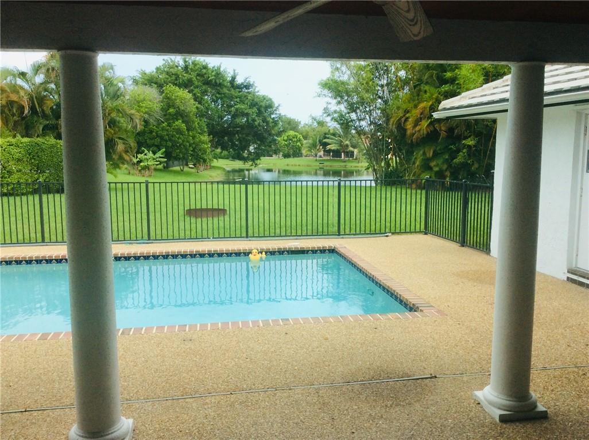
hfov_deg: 56.9
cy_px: 220
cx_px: 294
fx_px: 544
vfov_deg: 44.0
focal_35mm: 32
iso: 32
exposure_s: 1/381
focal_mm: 3.3
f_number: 2.4
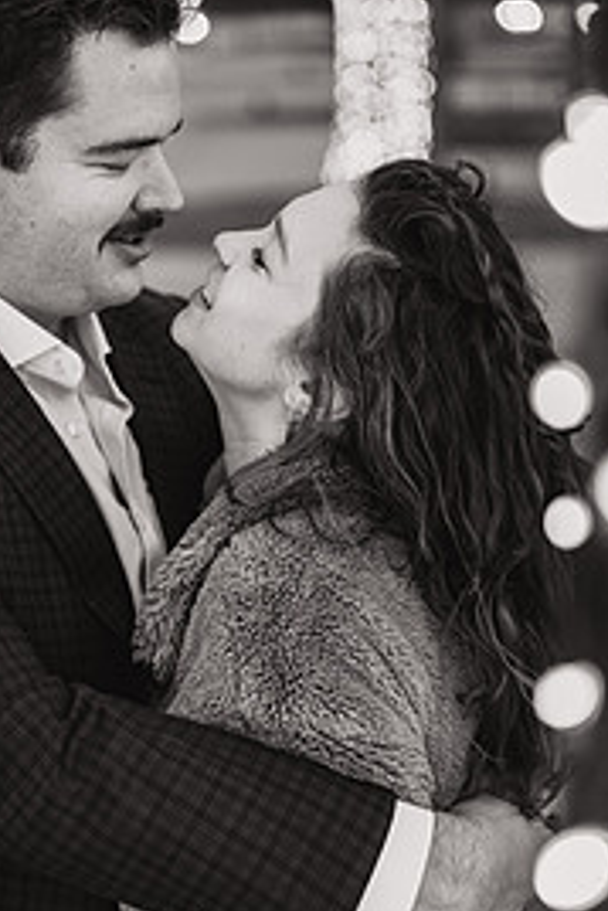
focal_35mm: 84
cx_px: 268
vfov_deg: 24.2
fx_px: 2125
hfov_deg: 16.3
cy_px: 496
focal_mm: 50
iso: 1250
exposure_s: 1/250
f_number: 2
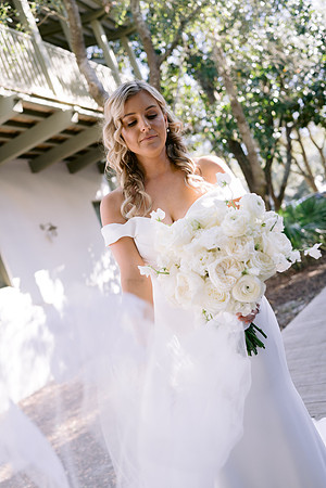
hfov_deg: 37.9
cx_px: 163
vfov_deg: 54.4
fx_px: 475
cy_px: 244
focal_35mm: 35
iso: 200
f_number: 2.8
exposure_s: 1/250
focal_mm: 35
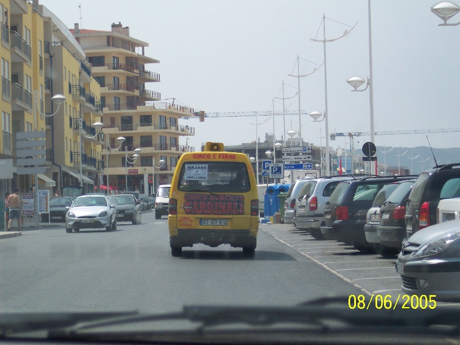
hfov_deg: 17.3
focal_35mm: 114
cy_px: 172
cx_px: 230
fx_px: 1515
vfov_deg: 13.0
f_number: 4.8
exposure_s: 1/700
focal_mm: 24
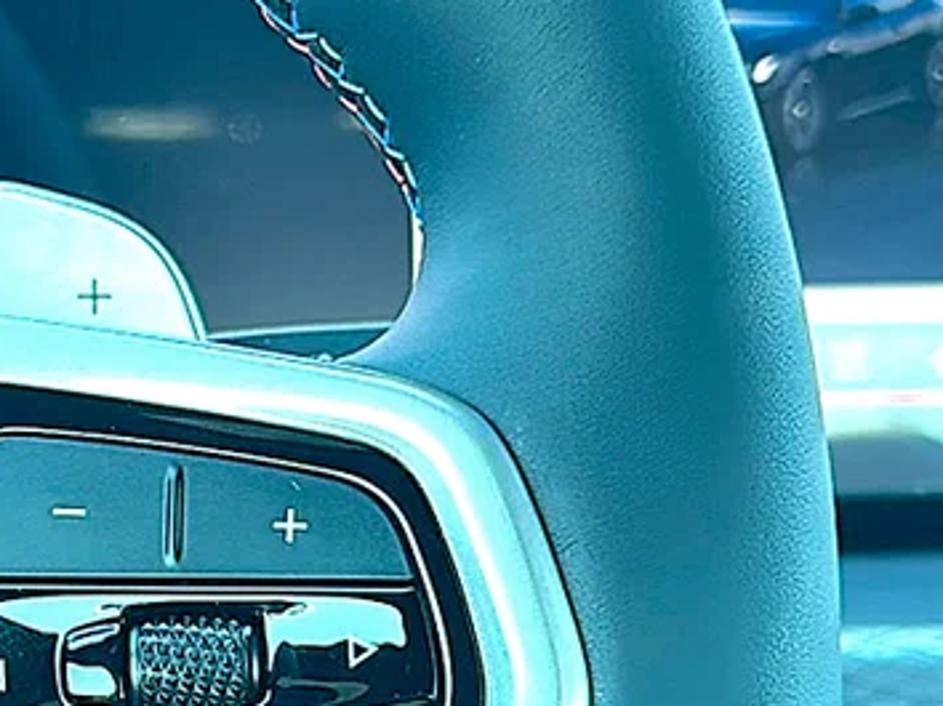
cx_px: 213
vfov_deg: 15.1
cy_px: 611
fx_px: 2641
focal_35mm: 97
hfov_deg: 20.1
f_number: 1.78
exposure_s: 1/139
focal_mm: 6.86
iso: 64
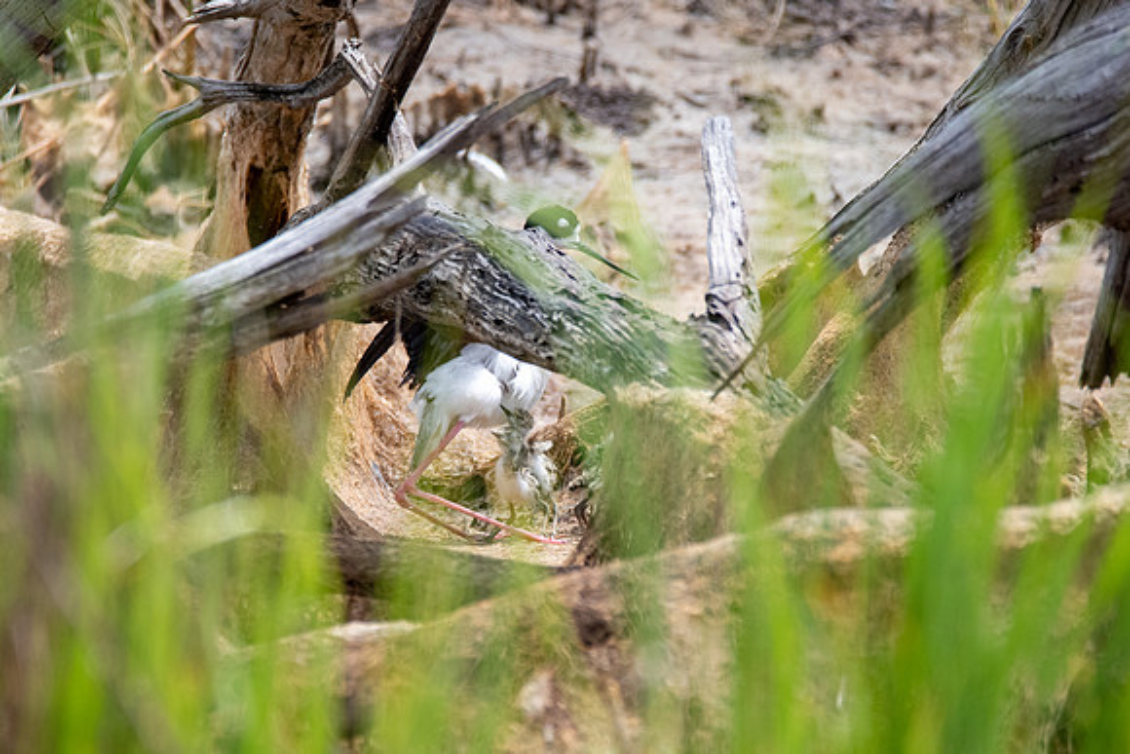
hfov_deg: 1.9
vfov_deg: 1.3
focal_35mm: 1079
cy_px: 434
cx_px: 538
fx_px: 33888
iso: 800
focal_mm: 600
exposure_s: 1/1600
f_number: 6.3
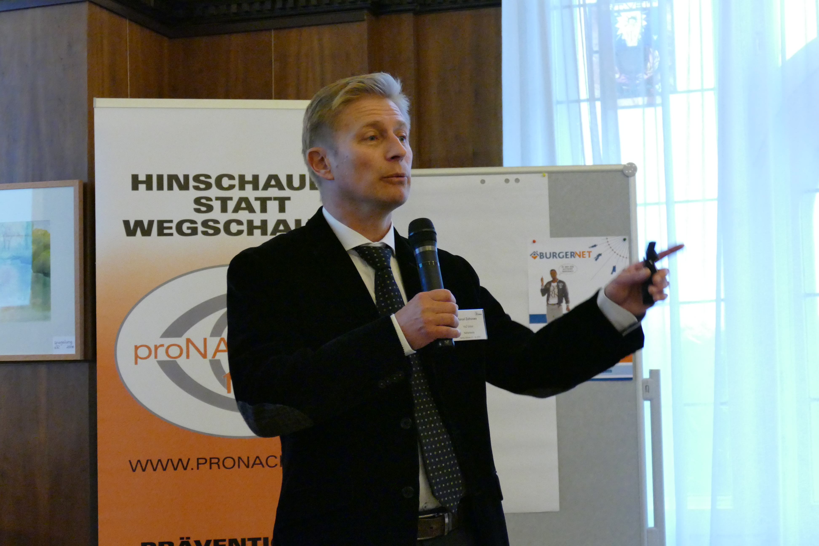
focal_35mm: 73
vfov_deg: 18.7
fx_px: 1661
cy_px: 273
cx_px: 410
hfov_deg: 27.7
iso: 3200
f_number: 3.7
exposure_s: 1/100
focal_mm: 26.59
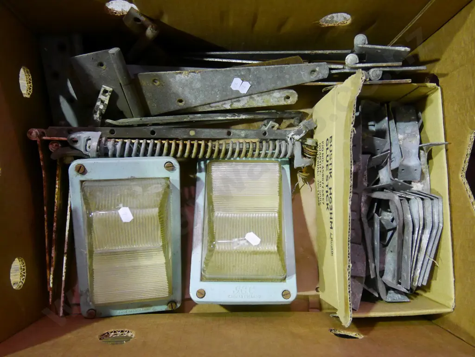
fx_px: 412
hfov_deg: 59.9
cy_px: 178
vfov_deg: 46.8
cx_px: 238
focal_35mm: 30
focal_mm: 15
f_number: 4
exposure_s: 1/50
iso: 3200
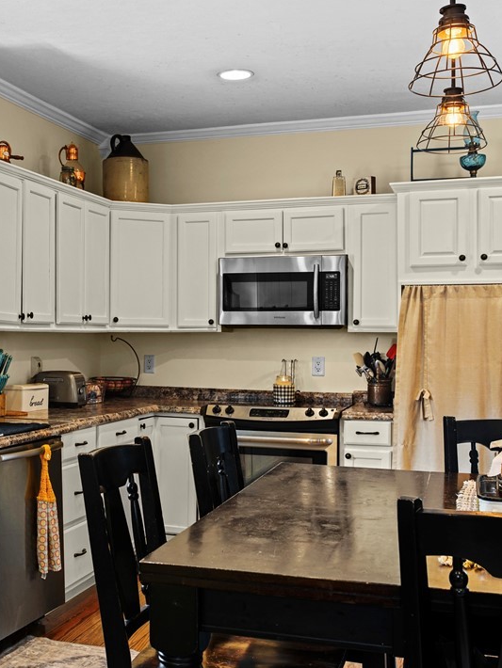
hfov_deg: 30.3
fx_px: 908
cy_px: 334
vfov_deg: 40.4
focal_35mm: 47
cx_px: 113
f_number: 8
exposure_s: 1/1.25
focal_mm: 32
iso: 500
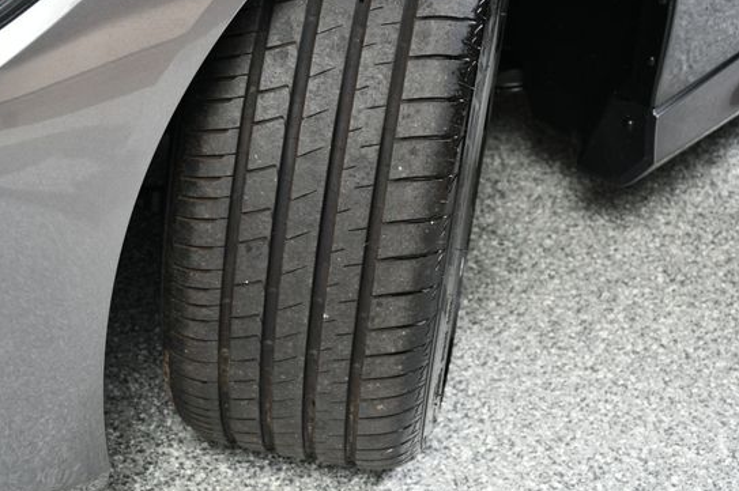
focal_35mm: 79
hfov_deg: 25.7
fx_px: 1620
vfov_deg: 17.2
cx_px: 316
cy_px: 253
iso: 100
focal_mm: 45
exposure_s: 1/160
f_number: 5.6
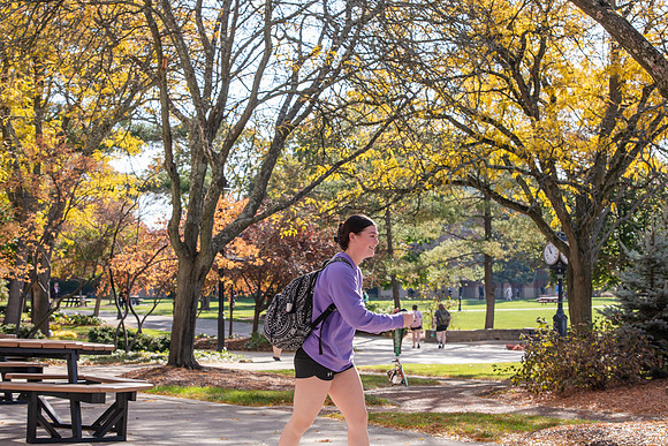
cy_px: 223
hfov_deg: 28.8
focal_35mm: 70
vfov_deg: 19.5
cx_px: 334
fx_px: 1299
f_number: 8
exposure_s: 1/200
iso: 250
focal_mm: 70
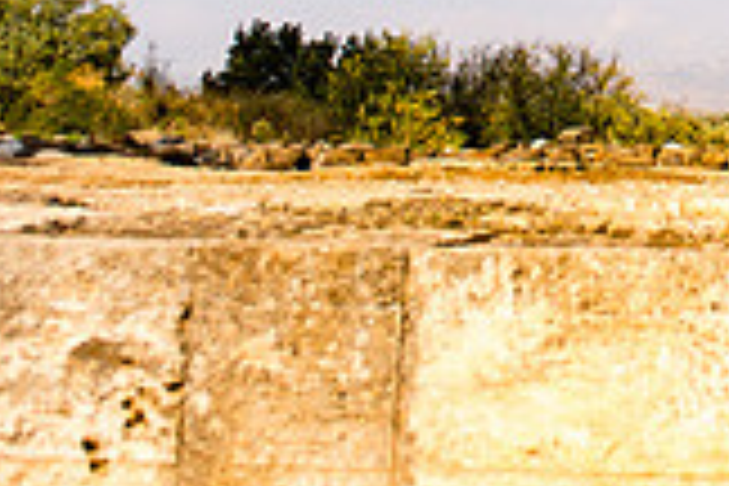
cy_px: -317
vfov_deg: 14.4
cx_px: 878
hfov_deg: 21.9
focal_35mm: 86
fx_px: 1741
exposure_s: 1/1600
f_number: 2.8
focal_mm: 24
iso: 100
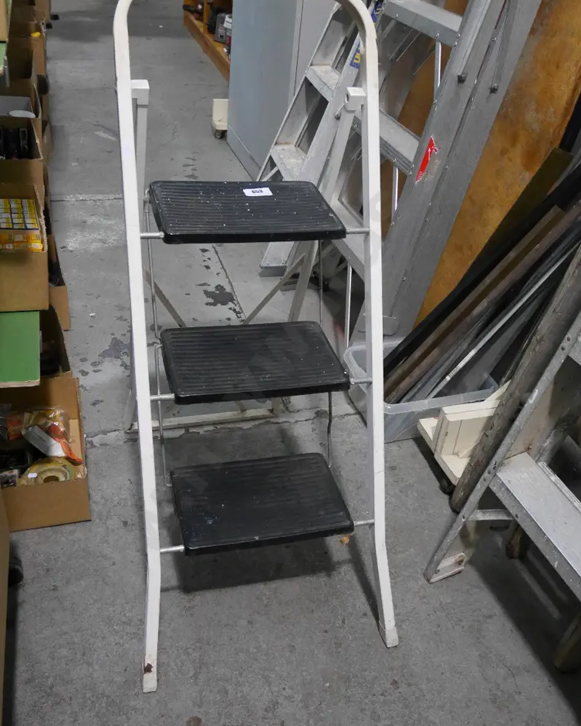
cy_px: 336
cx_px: 293
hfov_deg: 43.4
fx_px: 731
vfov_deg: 52.8
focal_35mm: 34
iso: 3200
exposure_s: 1/80
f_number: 4
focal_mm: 16
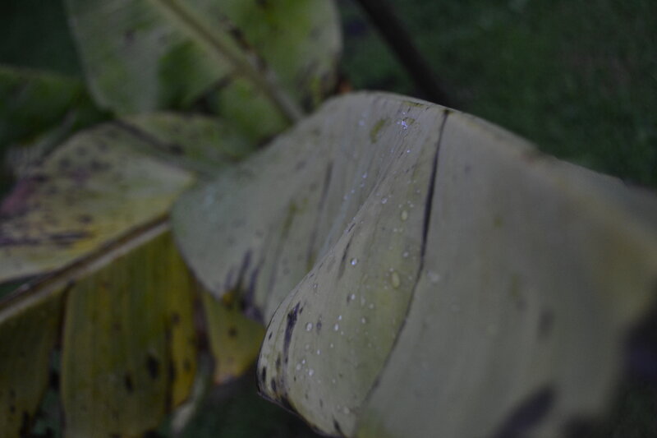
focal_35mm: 36
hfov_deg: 53.1
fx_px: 657
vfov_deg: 36.9
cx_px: 328
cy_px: 219
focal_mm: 24
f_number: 4
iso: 800
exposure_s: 1/60
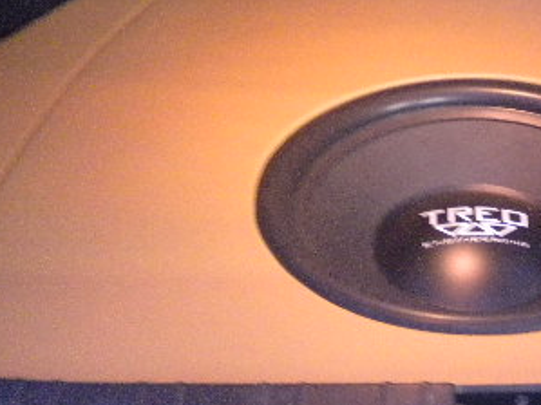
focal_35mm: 75
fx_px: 1172
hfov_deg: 25.1
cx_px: 501
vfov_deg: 19.6
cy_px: 157
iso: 800
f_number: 3.1
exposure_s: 1/7.6
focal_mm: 6.3
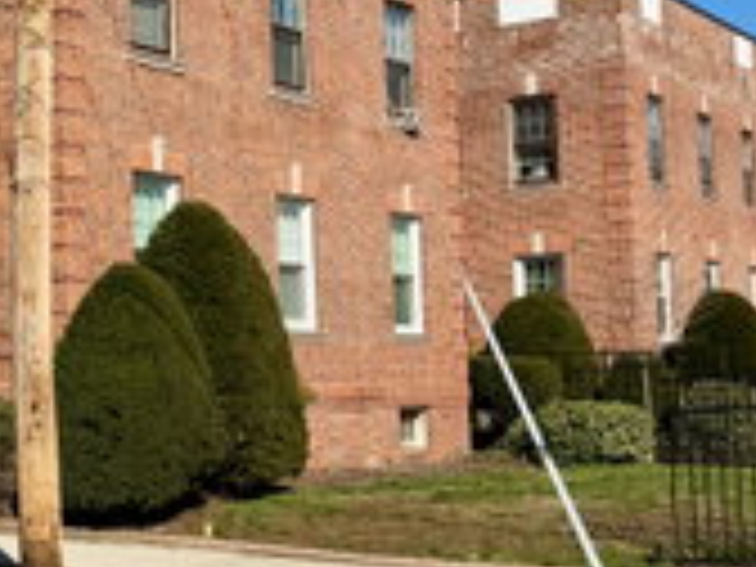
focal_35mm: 73
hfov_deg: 24.9
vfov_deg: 20.2
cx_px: -63
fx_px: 1594
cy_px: 261
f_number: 1.78
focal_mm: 6.76
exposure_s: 1/5714
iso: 80
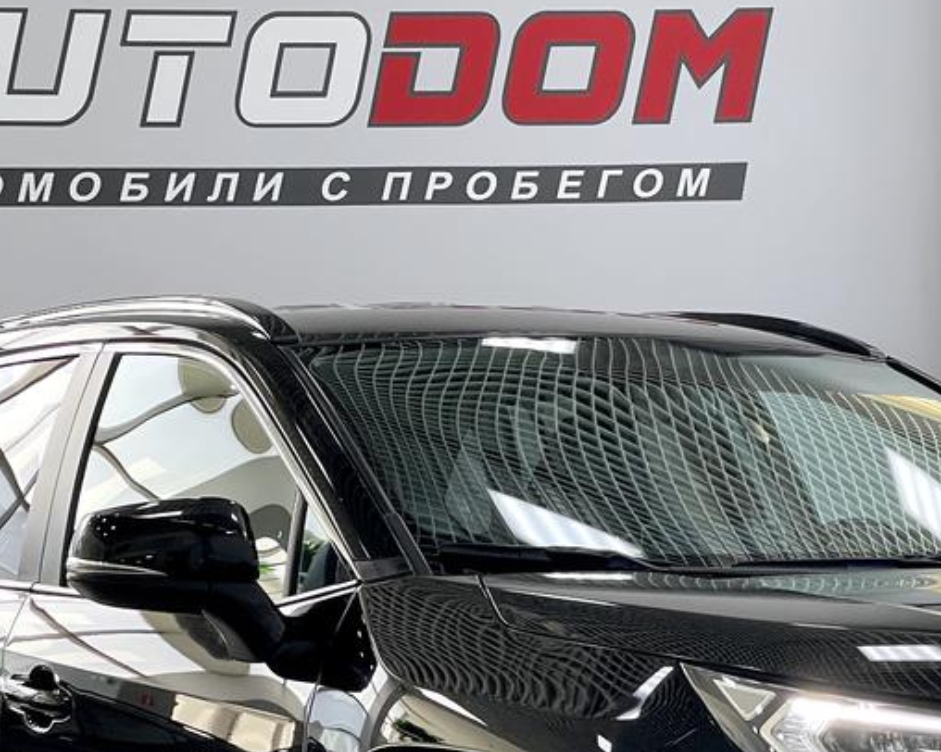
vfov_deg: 12.7
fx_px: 3341
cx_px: 739
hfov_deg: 15.9
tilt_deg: -2.7
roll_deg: +2.2
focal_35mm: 120
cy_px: 783
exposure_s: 1/99
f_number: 2
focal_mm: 6
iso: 125
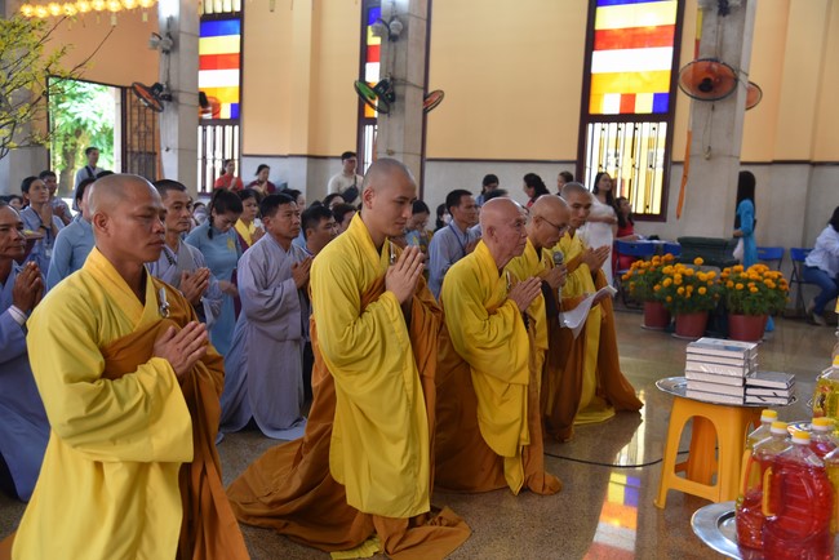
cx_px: 420
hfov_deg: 50.7
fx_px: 886
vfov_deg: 35.1
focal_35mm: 38
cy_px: 280
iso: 1100
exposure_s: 1/60
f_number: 4
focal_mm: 38
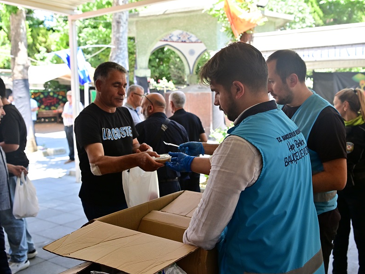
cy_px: 137
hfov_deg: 50.1
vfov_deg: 38.7
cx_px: 190
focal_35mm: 37
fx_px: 390
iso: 2200
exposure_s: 1/1250
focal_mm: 34
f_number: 4
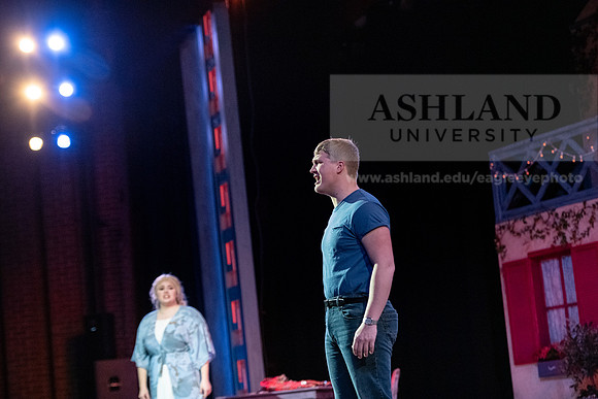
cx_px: 299
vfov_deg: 14.4
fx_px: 1578
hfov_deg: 21.5
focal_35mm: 95
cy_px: 200
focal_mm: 95
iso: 4000
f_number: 2.8
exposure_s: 1/250
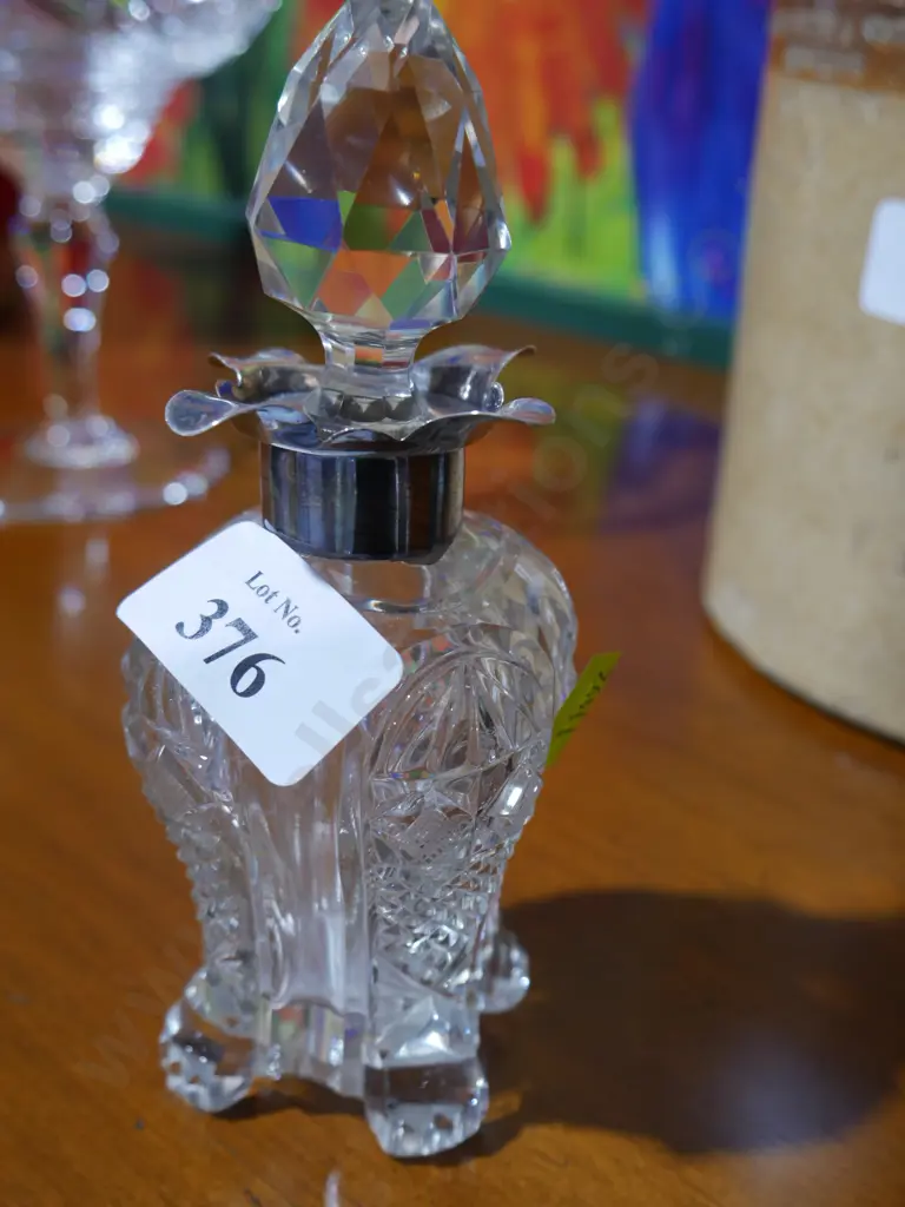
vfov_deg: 46.8
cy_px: 604
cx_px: 452
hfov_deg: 36.0
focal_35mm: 40
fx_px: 1394
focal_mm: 20
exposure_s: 1/60
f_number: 4.5
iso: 800
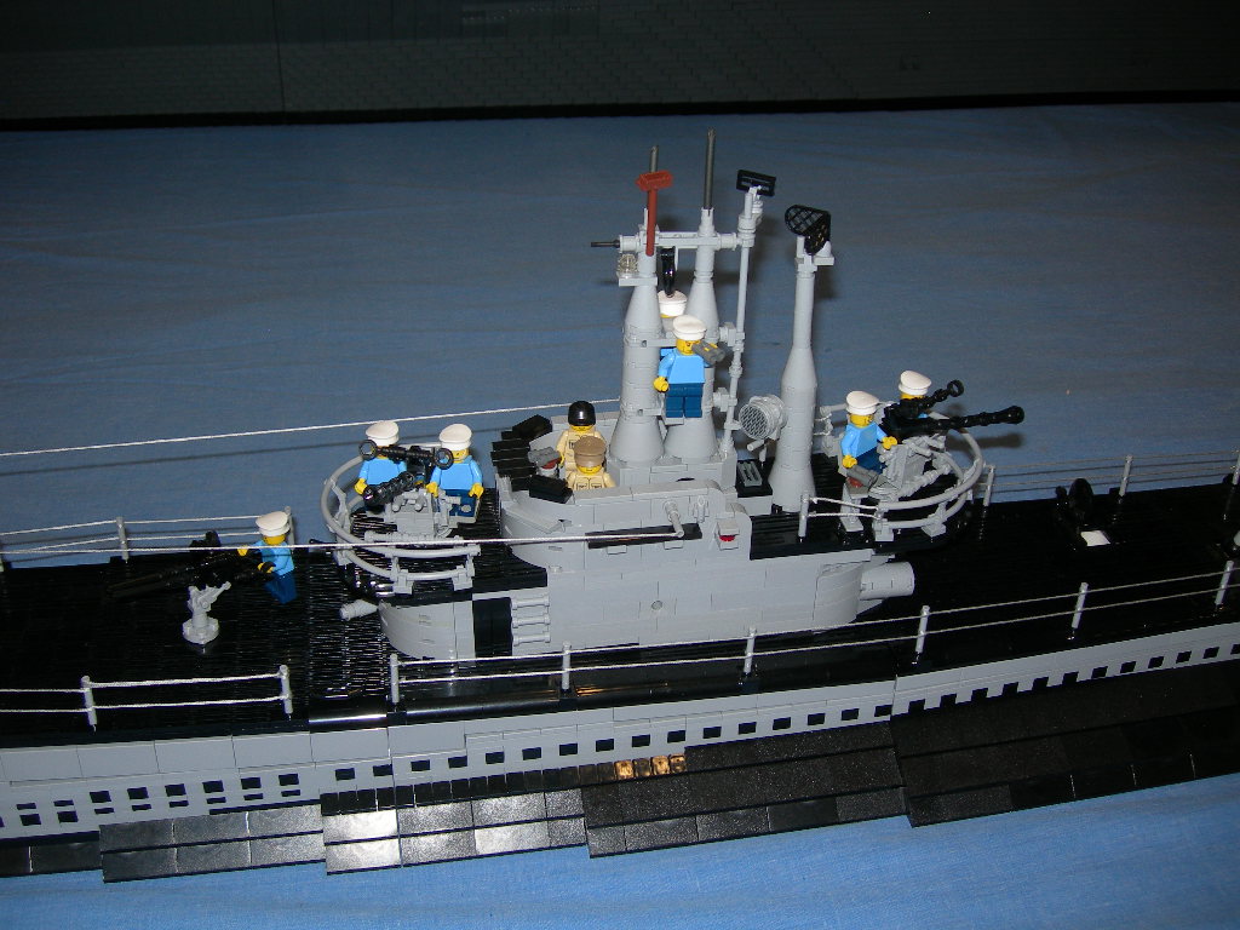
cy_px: 465
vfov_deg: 37.7
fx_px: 1361
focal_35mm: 38
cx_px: 620
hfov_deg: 49.0
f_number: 2.8
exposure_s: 1/60.1
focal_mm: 7.8
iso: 50
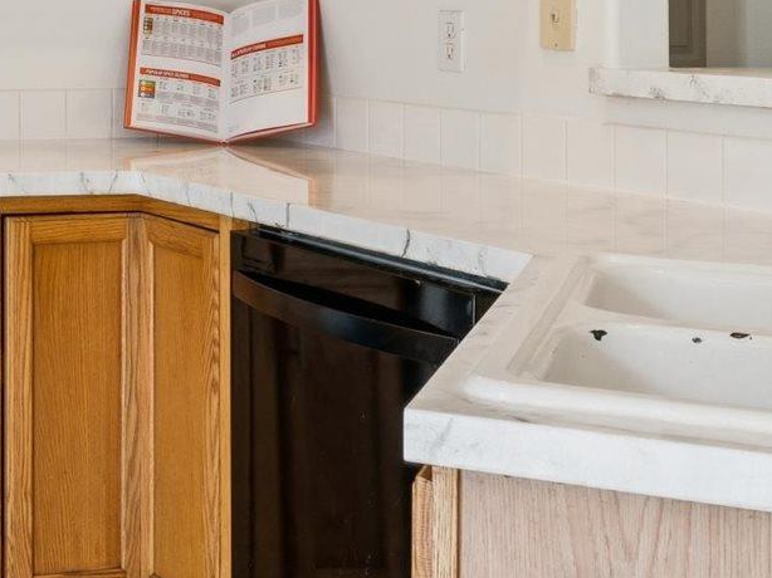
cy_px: -23
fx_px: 1738
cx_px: -327
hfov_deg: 21.7
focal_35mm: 78
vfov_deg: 18.3
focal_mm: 16.2
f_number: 13
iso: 400
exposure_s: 1/13
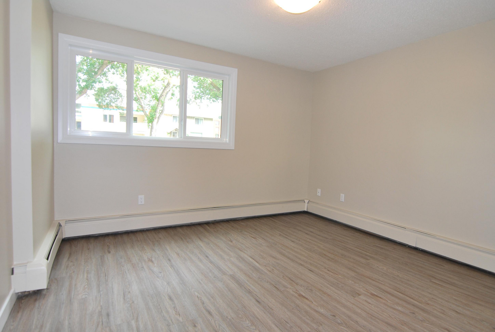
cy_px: 166
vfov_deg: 63.5
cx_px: 248
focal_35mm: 20
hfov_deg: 85.3
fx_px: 269
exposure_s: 1/60
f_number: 4
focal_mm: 13
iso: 200
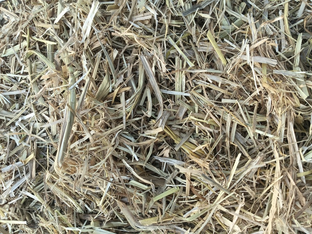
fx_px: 243
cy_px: 117
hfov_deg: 65.3
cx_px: 156
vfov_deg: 51.4
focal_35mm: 27
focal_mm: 3.61
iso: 50
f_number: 1.8
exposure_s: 1/126
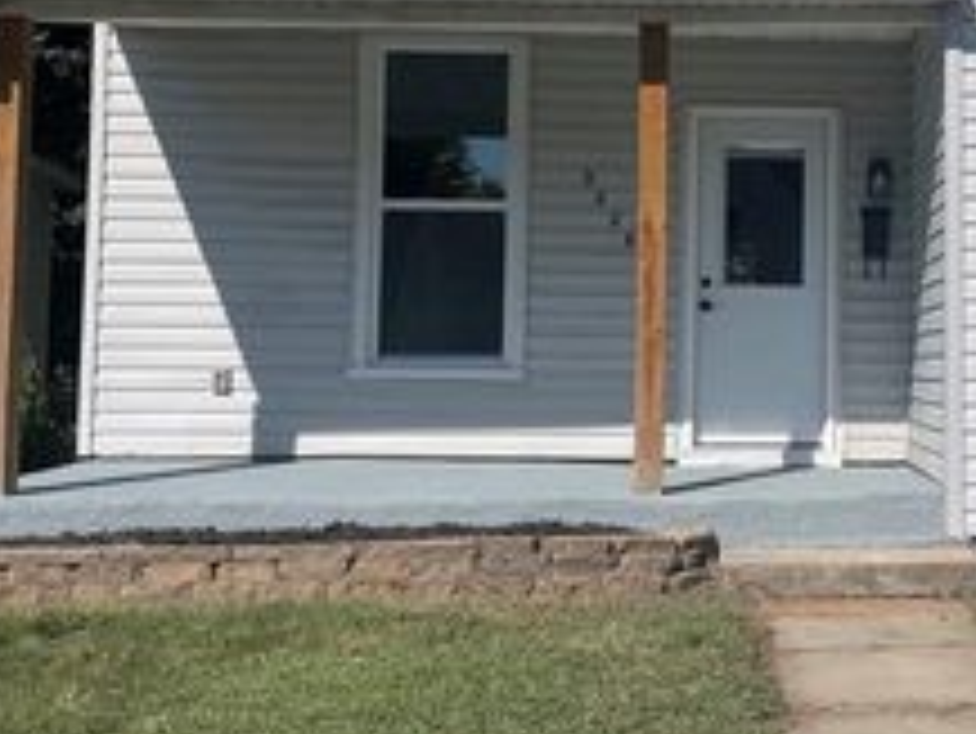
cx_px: 814
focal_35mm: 60
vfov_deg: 24.4
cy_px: 277
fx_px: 1693
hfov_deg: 31.1
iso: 32
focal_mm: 4.2
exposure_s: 1/14925
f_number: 1.6
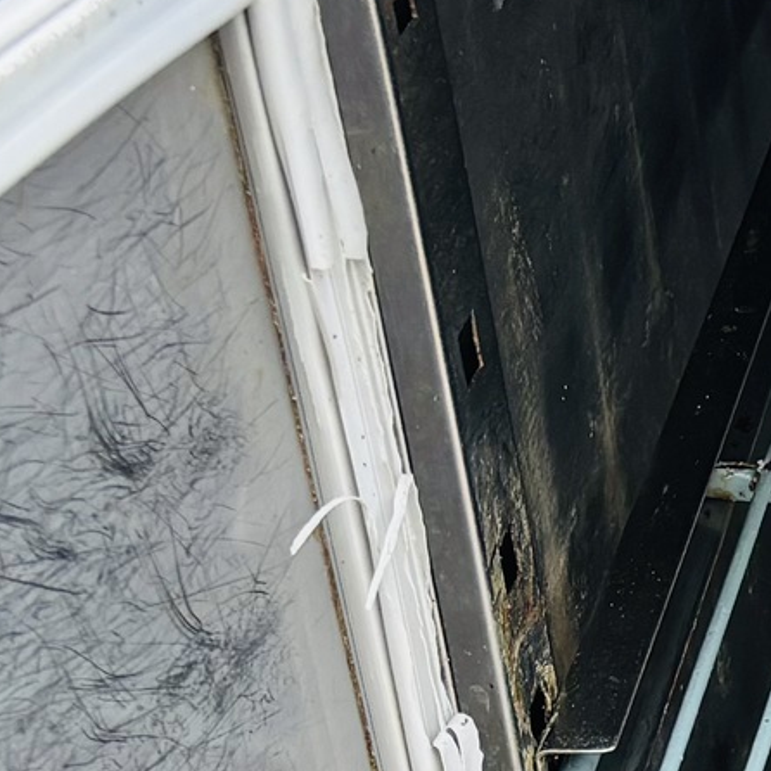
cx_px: 1820
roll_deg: -2.0
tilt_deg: -37.5
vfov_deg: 11.5
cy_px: 1106
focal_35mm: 147
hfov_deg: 10.4
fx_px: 3704
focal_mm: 5.96
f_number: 1.6
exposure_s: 1/198
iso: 40
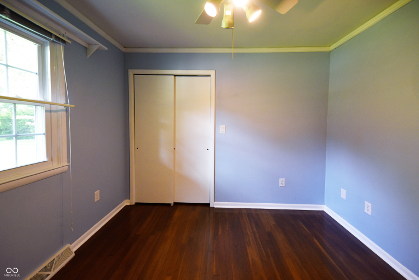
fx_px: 163
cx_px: 210
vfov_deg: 81.3
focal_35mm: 14
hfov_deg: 104.2
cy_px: 140
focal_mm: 14
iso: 640
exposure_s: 1/160
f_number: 2.8
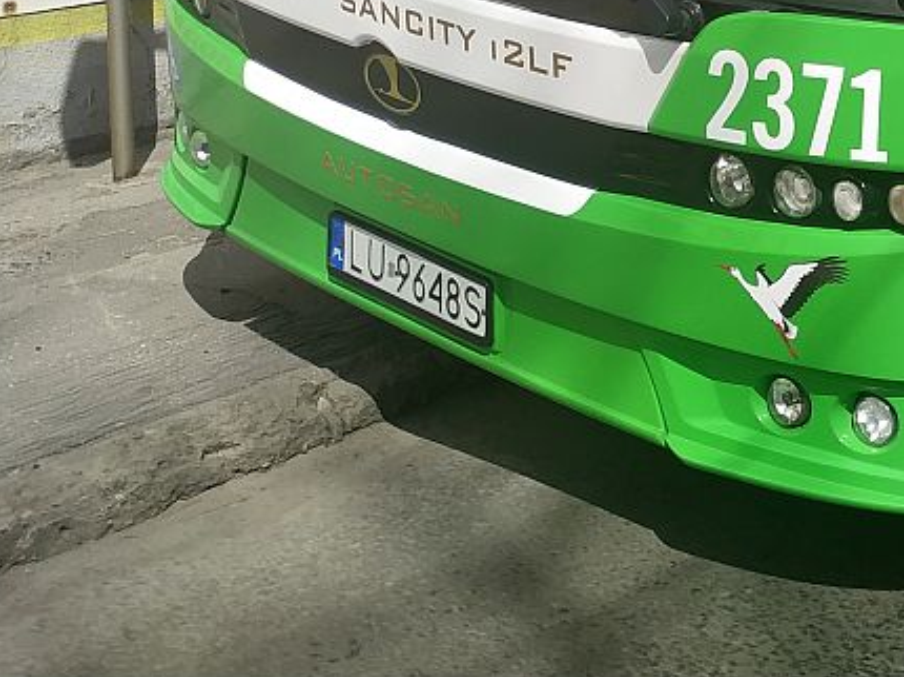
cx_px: 1242
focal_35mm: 67
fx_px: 1749
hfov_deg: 24.4
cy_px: -265
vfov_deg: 19.7
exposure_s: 1/1922
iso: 125
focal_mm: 3.94
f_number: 1.9
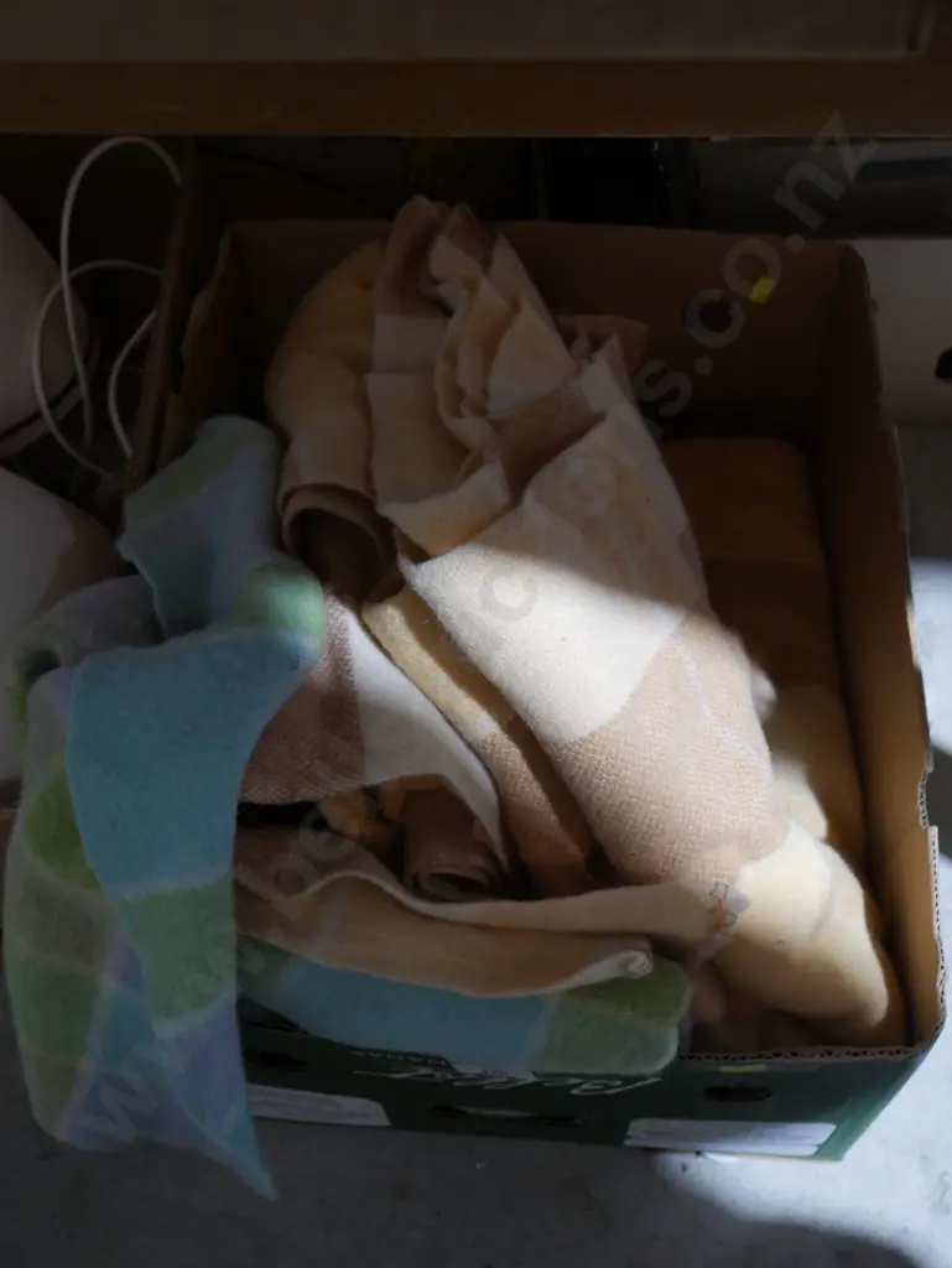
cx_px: 476
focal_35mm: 40
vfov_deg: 46.8
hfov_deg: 36.0
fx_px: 1466
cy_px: 634
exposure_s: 1/60
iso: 1250
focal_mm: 20
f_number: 4.5
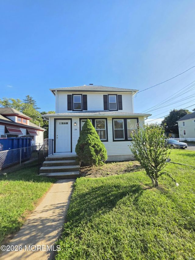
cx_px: 98
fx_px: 98
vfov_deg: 106.2
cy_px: 130
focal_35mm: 13
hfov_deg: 89.9
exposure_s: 1/878
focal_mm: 2.2
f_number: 1.9
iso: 40
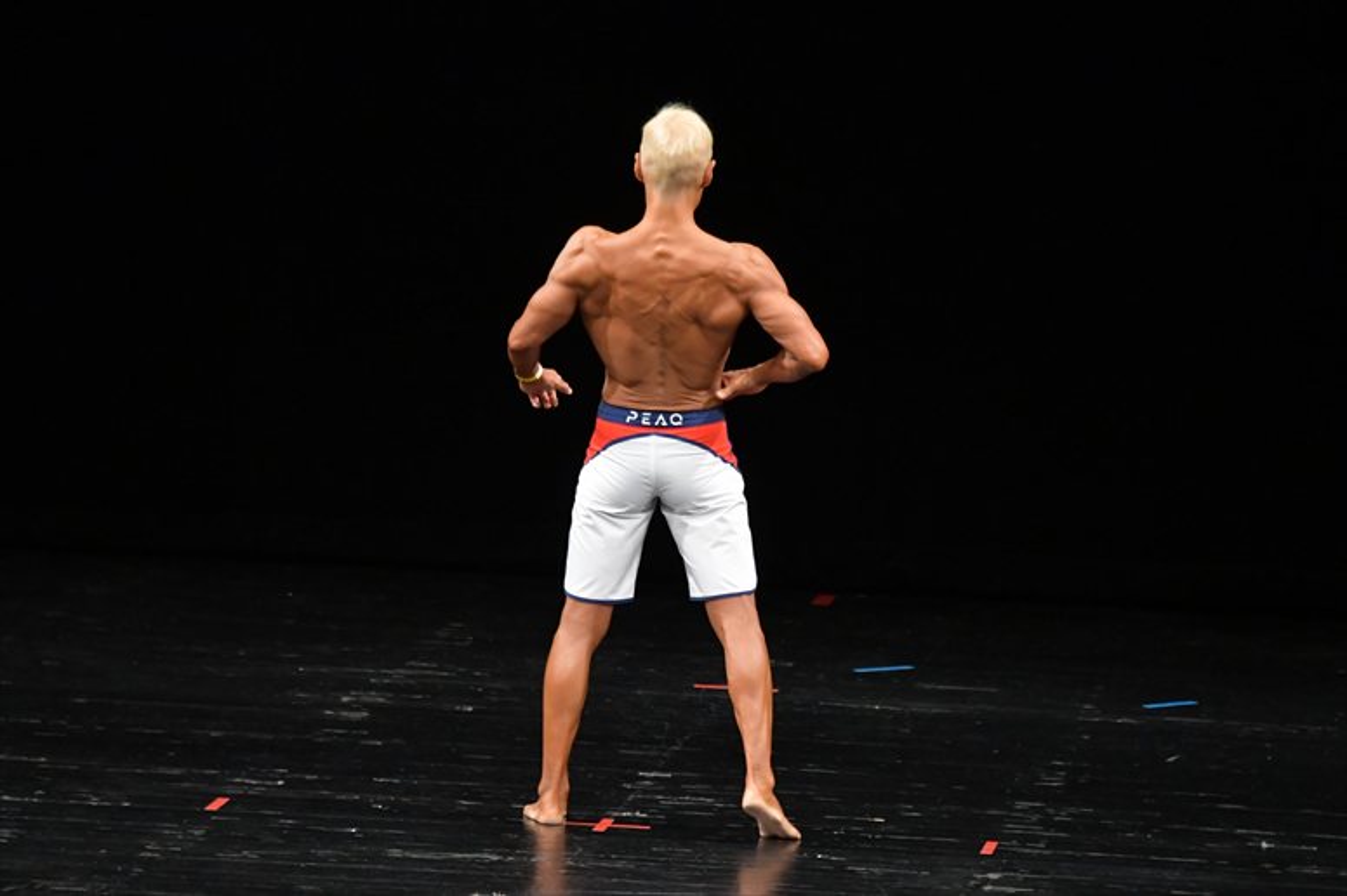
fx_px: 10098
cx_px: 674
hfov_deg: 7.6
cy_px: 448
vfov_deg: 5.1
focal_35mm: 270
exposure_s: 1/400
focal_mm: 180
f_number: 5.6
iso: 3200
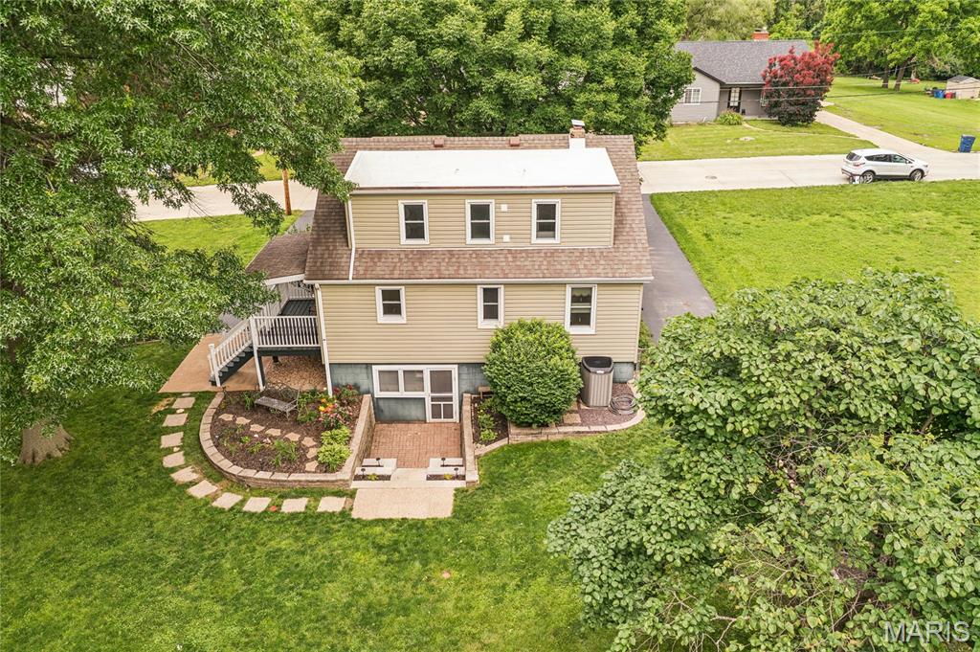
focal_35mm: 28
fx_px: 762
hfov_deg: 65.5
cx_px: 490
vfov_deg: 46.3
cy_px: 326
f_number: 3.2
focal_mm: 10.3
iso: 100
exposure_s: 1/40
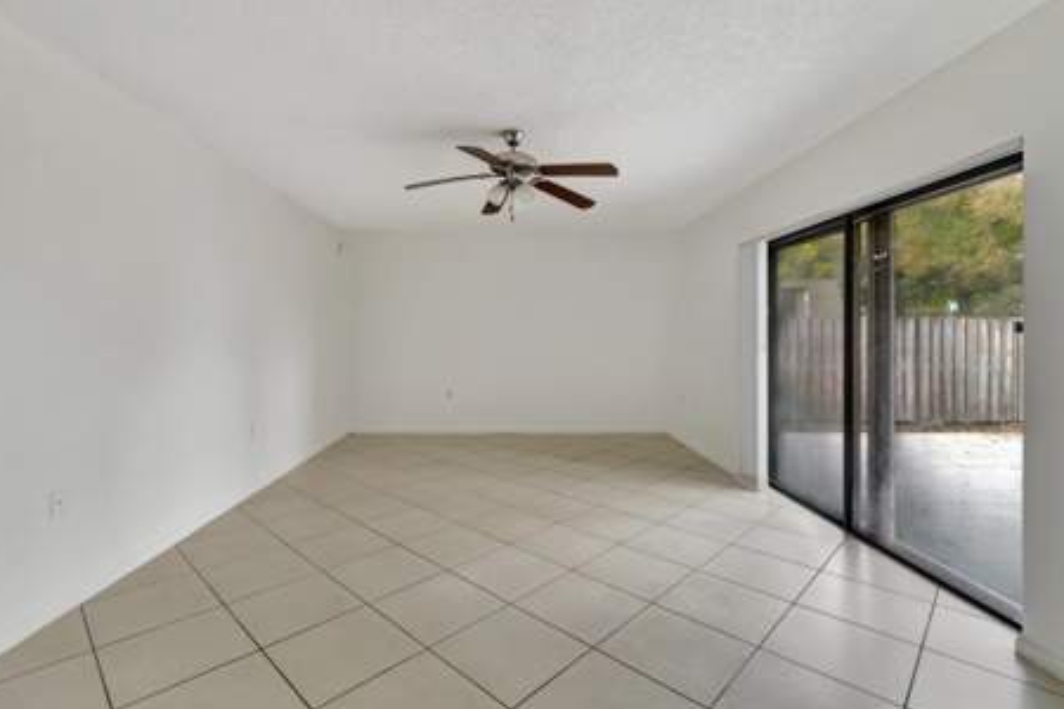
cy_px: 337
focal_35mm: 16
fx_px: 473
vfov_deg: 73.7
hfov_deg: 96.7
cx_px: 515
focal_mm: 10
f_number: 8
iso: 2800
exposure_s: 1/15
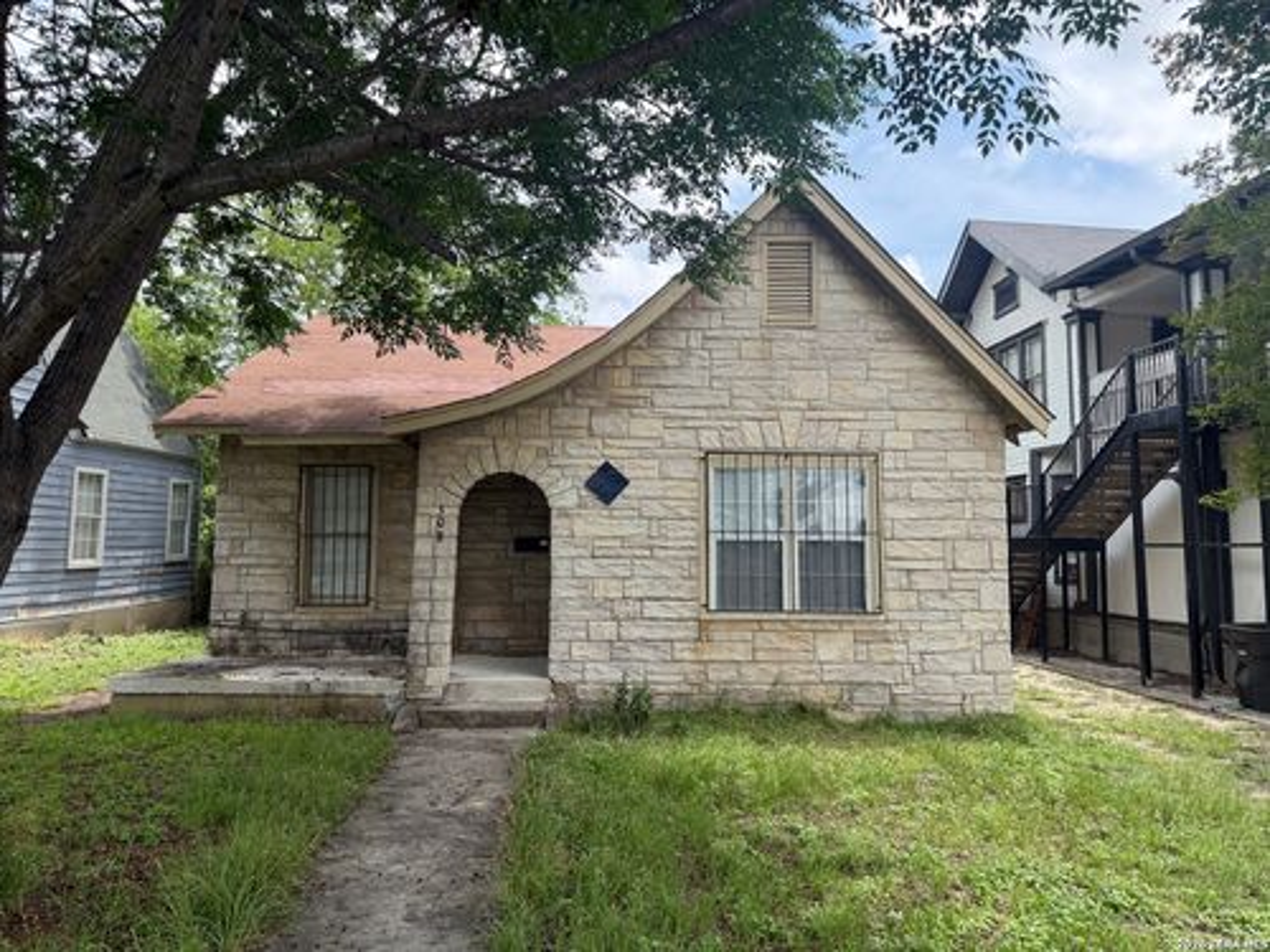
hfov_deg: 71.6
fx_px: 881
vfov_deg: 56.8
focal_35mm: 24
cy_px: 476
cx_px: 635
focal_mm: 6.76
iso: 100
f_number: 1.78
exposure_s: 1/2445
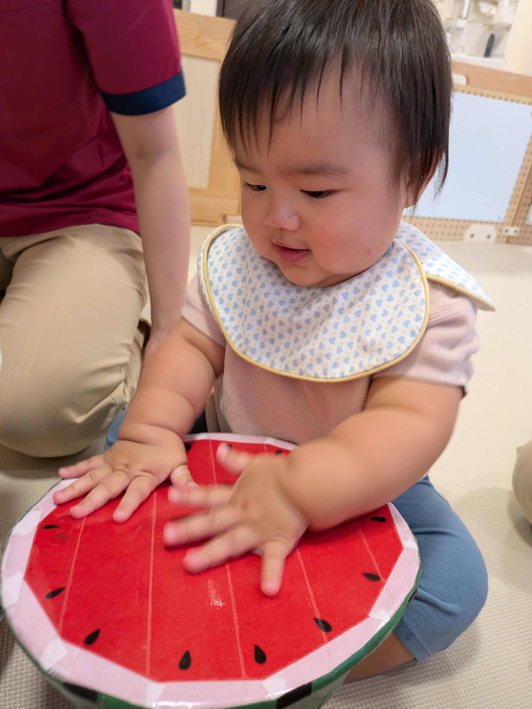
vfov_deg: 69.4
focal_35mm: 25
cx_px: 266
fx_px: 512
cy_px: 354
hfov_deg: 54.9
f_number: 1.89
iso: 124
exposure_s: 1/100
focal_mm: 5.43
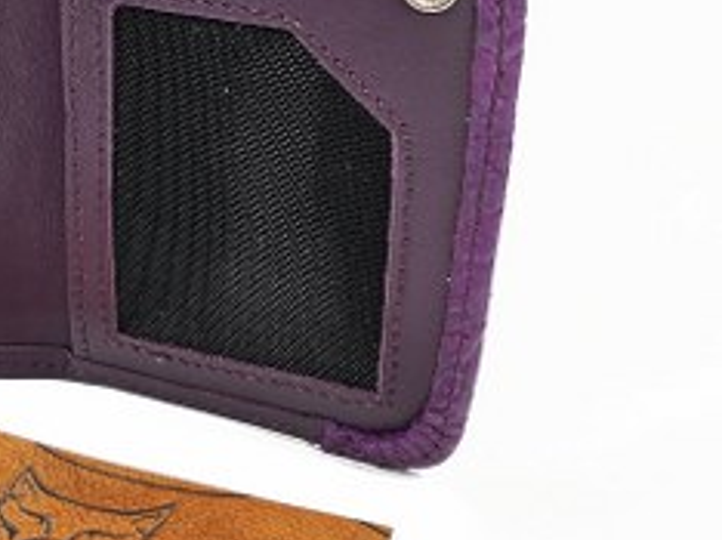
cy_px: -3
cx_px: -15
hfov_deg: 28.7
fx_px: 1313
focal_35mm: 63
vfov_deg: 22.3
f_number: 1.7
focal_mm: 6.3
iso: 16
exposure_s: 1/100
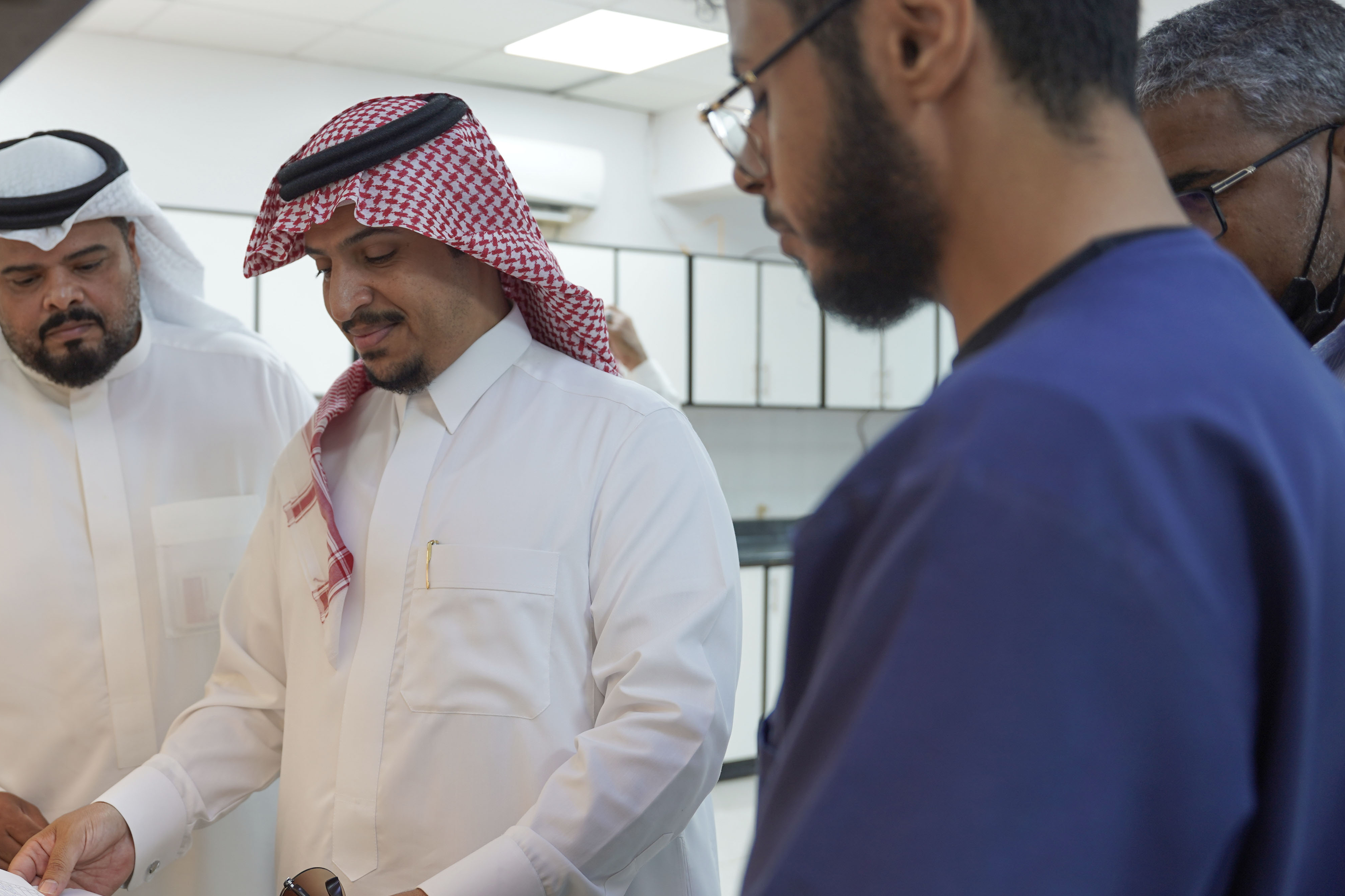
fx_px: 1345
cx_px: 362
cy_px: 435
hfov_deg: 51.2
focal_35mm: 36
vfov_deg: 36.9
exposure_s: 1/100
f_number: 2.8
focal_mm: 24
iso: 200
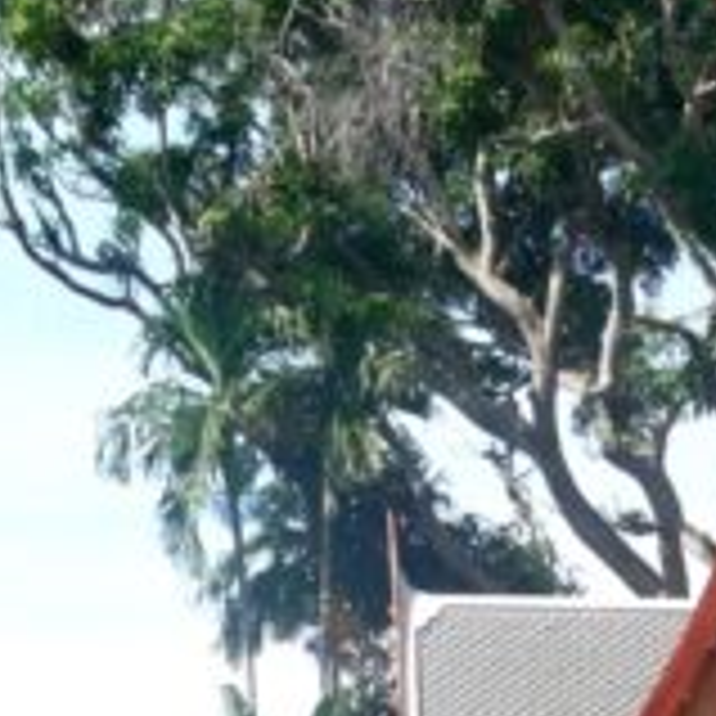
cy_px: 1452
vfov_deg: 11.4
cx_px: 892
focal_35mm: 137
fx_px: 3206
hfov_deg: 12.4
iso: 200
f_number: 7.1
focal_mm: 12
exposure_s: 1/400
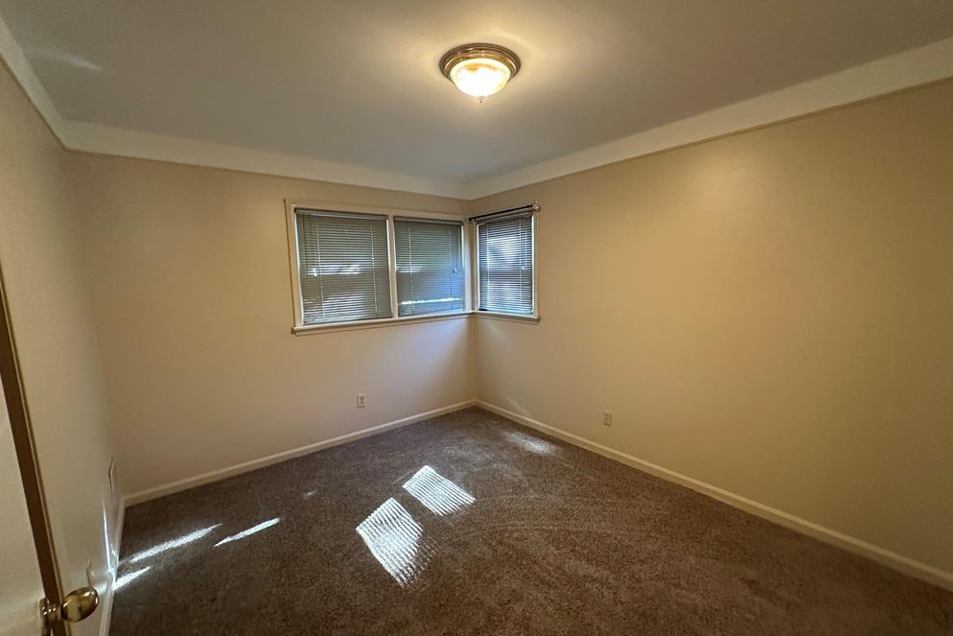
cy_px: 329
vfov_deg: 77.3
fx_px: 397
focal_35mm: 15
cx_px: 484
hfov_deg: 100.4
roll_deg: +0.9
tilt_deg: -7.1
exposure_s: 1/60
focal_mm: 2.22
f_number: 2.2
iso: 500
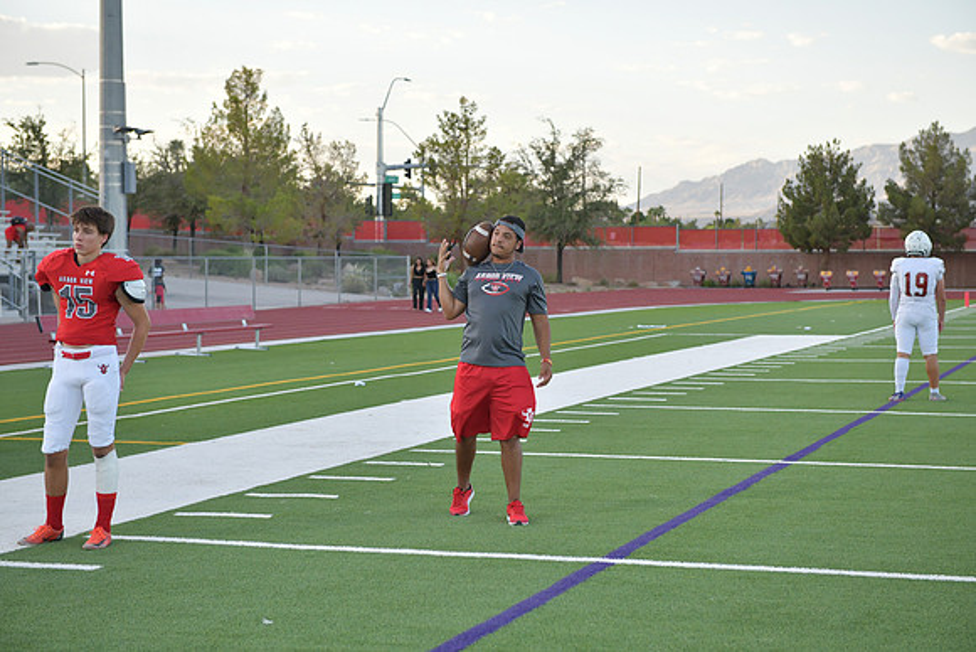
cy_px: 326
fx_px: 1898
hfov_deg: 28.8
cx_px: 488
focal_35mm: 70
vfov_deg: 19.5
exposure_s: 1/2000
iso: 1400
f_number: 3.5
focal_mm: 70
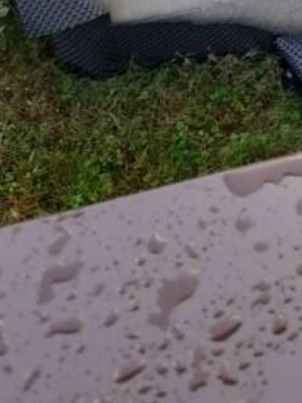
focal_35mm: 82
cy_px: -229
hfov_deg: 16.1
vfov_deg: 20.0
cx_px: 480
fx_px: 954
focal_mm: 4.6
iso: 40
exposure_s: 1/50
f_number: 2
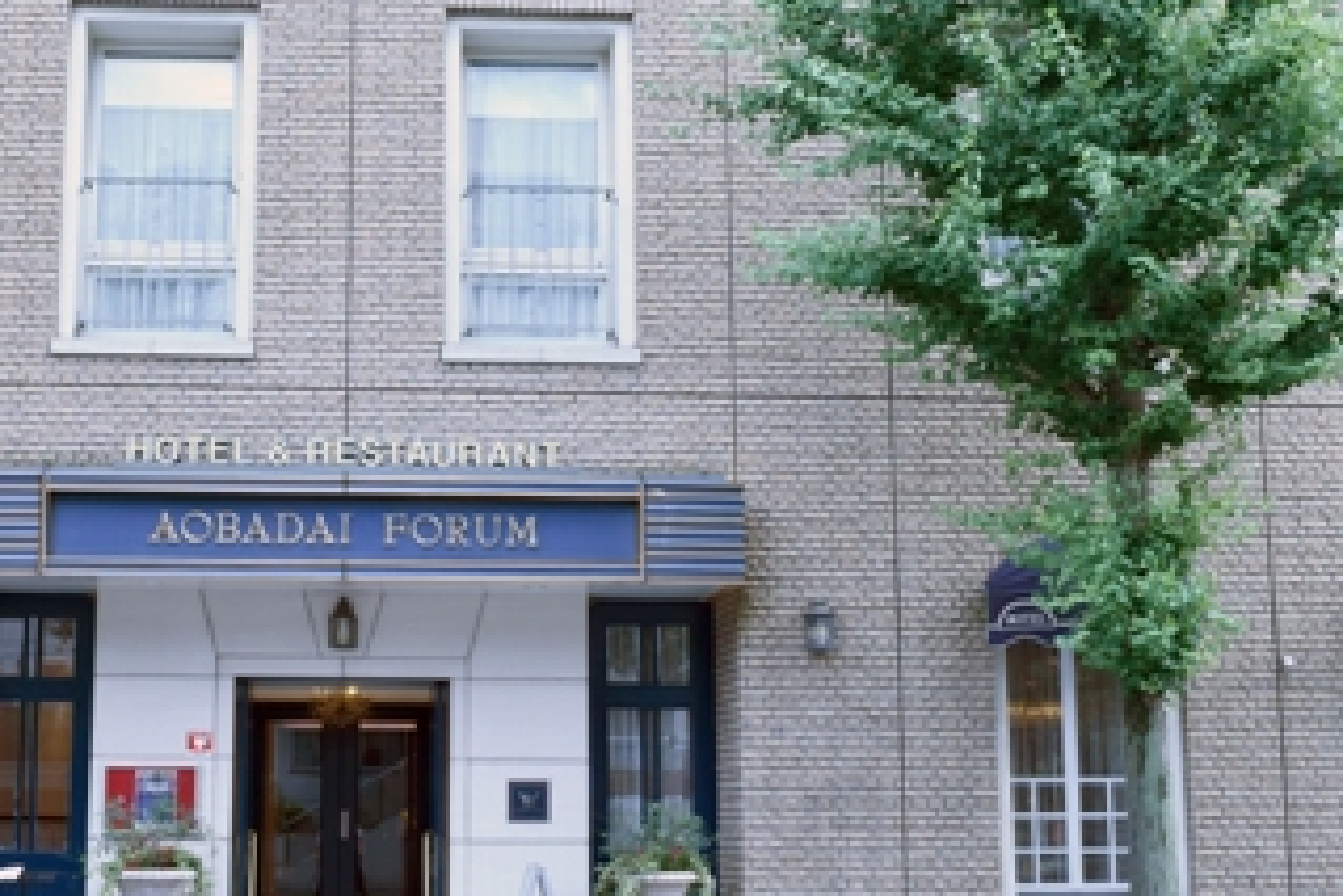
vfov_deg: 25.7
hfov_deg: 37.2
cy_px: 448
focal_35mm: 53
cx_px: 425
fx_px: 1967
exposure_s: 1/25
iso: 200
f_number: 16
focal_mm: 25
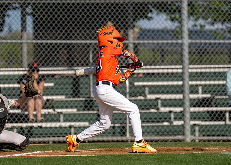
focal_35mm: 383
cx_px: 106
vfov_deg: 3.8
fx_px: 2515
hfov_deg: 5.3
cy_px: 62
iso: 100
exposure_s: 1/2500
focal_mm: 200
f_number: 2.8
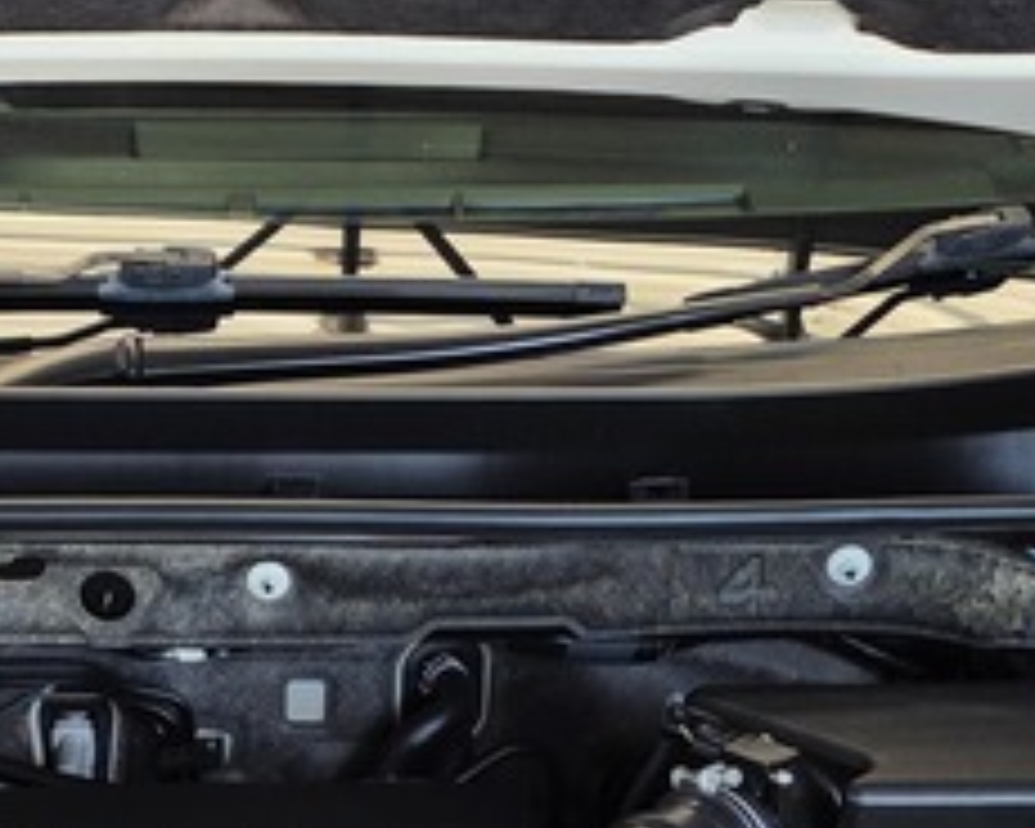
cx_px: 230
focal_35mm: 100
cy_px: 824
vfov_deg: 15.1
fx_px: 3063
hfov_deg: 19.0
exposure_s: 1/66.3
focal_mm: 6.25
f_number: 1.7
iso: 12
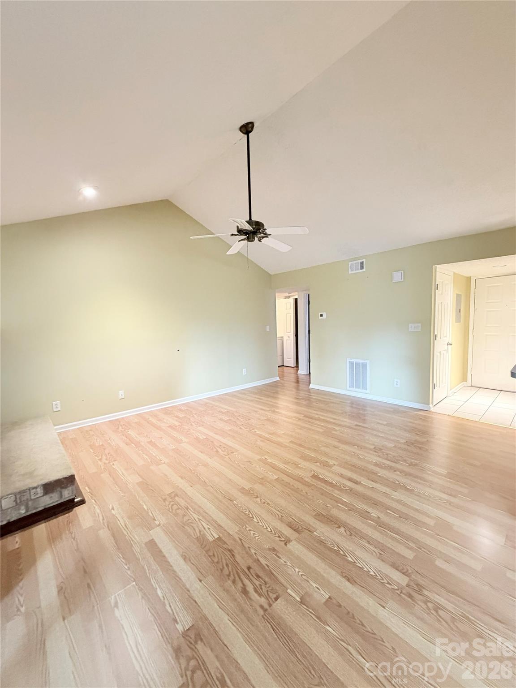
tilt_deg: -4.6
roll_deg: +0.8
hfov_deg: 85.7
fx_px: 278
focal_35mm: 14
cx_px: 258
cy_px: 344
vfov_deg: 102.1
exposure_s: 1/60
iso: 640
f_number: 2.2
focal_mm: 2.22
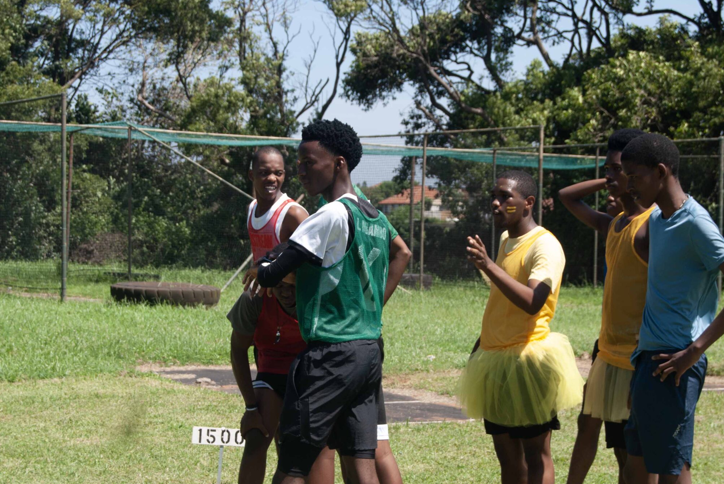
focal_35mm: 92
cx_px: 347
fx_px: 1852
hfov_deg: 22.1
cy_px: 272
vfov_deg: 14.9
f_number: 7.1
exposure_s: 1/200
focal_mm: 48
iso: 100
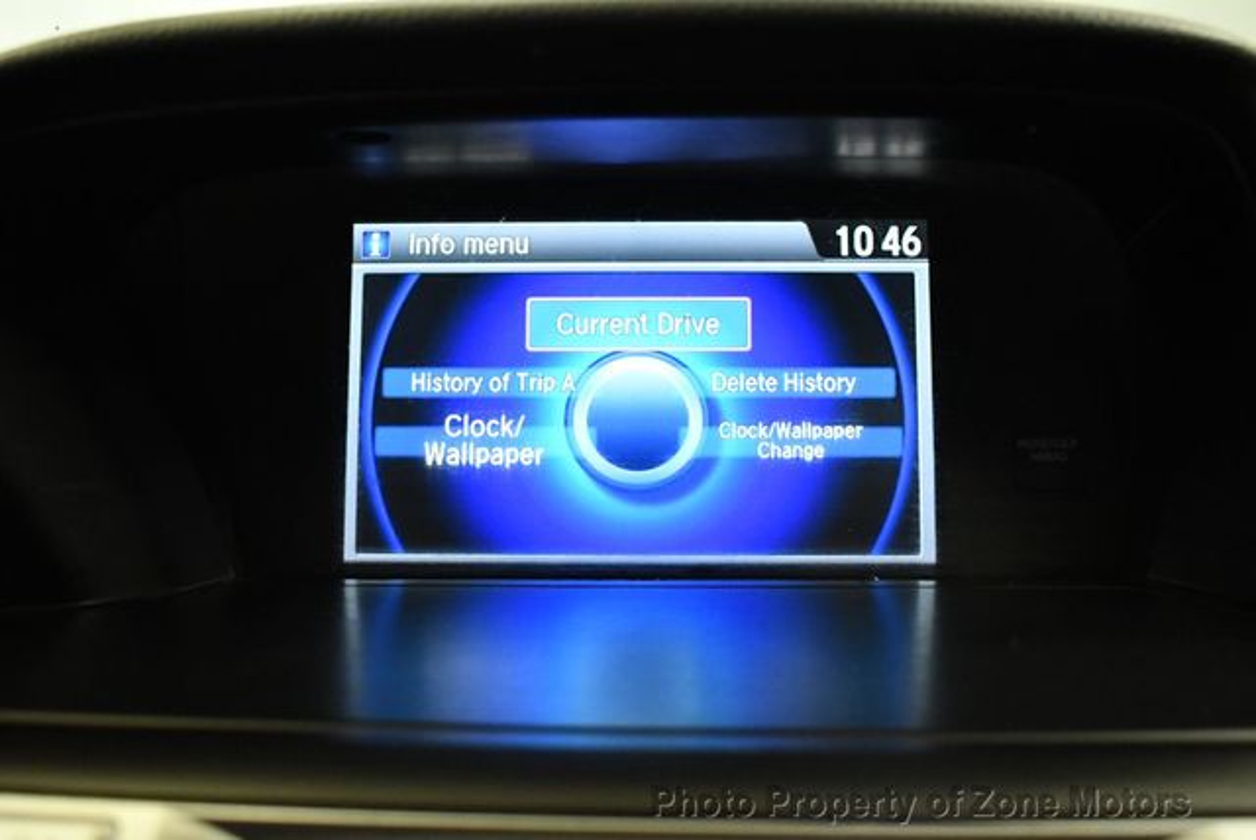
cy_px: 420
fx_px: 1257
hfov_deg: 53.1
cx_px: 628
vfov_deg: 36.9
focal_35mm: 36
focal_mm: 18
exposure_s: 1/125
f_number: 3.5
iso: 2000
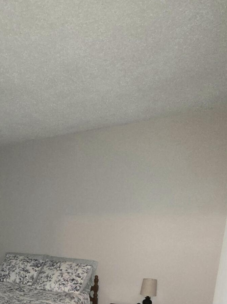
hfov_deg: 44.5
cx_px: 29
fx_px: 254
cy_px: 294
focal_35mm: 29
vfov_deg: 51.3
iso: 200
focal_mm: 2.2
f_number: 1.9
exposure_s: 1/31.9
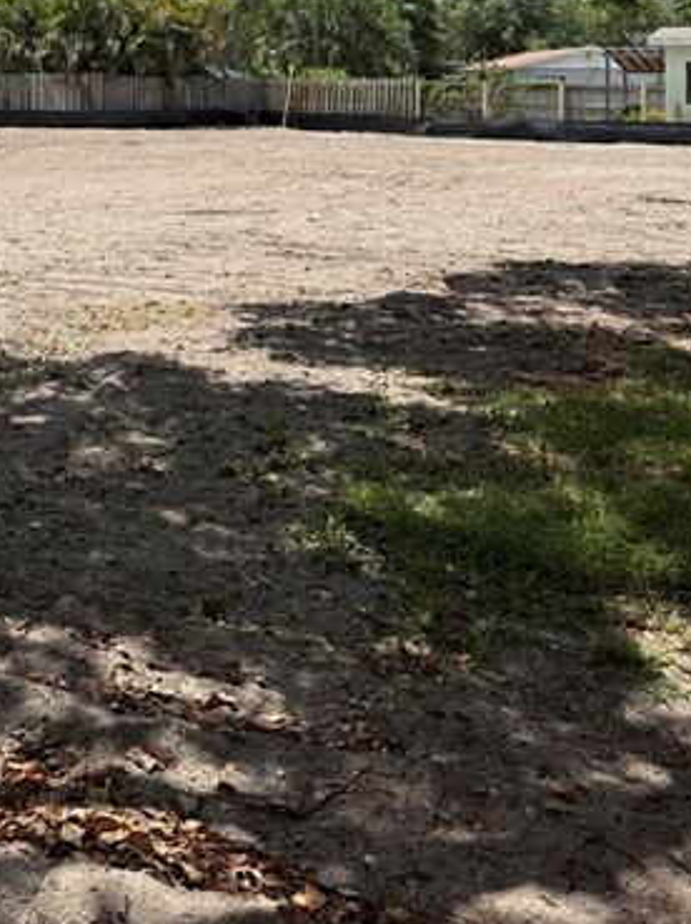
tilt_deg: +2.7
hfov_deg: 27.6
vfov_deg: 35.4
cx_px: 25
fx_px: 1333
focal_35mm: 50
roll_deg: +0.4
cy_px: 50
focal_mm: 6.76
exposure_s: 1/3953
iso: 80
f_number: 1.78
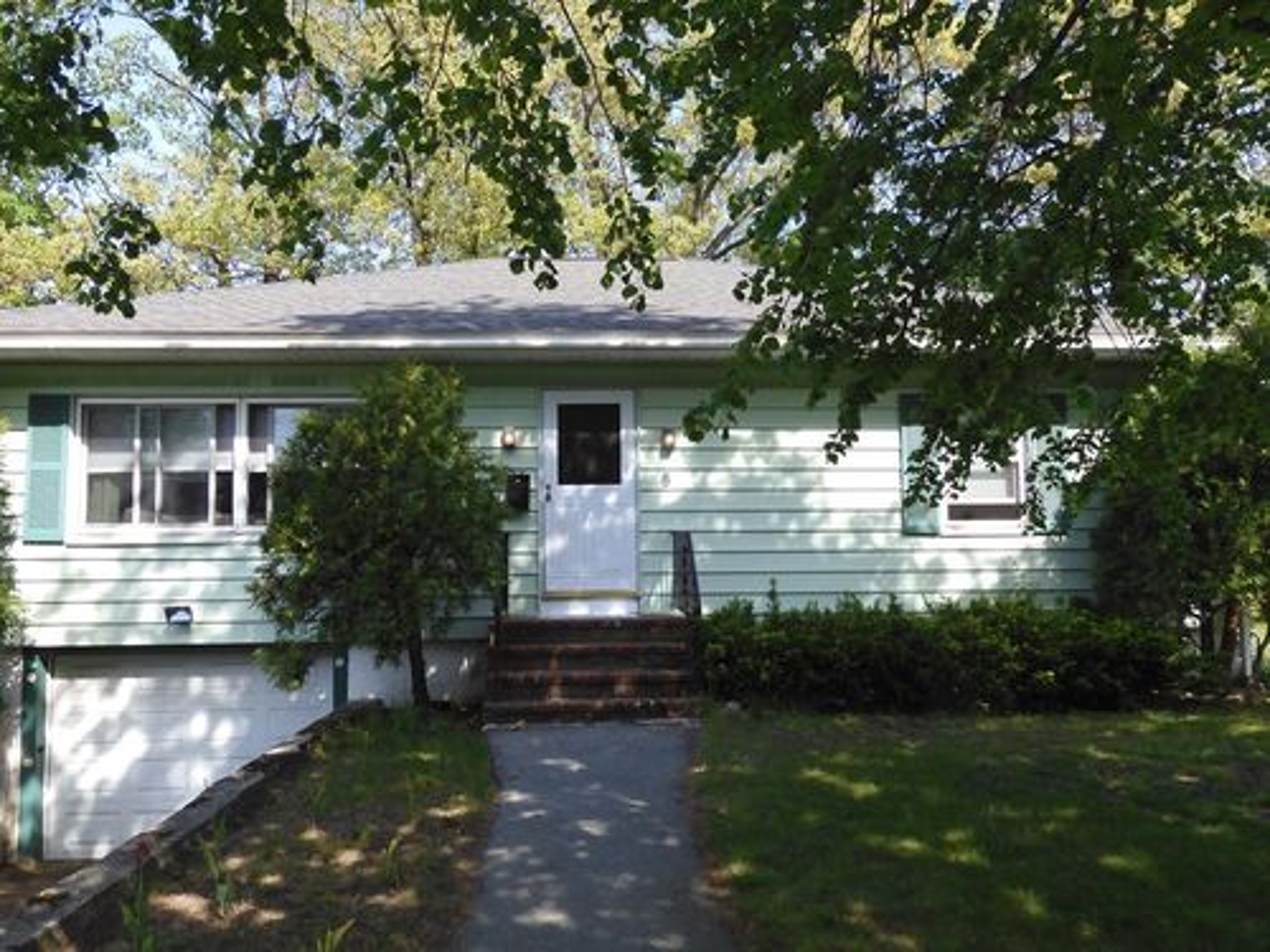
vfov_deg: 49.7
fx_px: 1027
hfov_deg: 63.4
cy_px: 476
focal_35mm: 28
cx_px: 635
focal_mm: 5
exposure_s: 1/400
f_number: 3.5
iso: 100
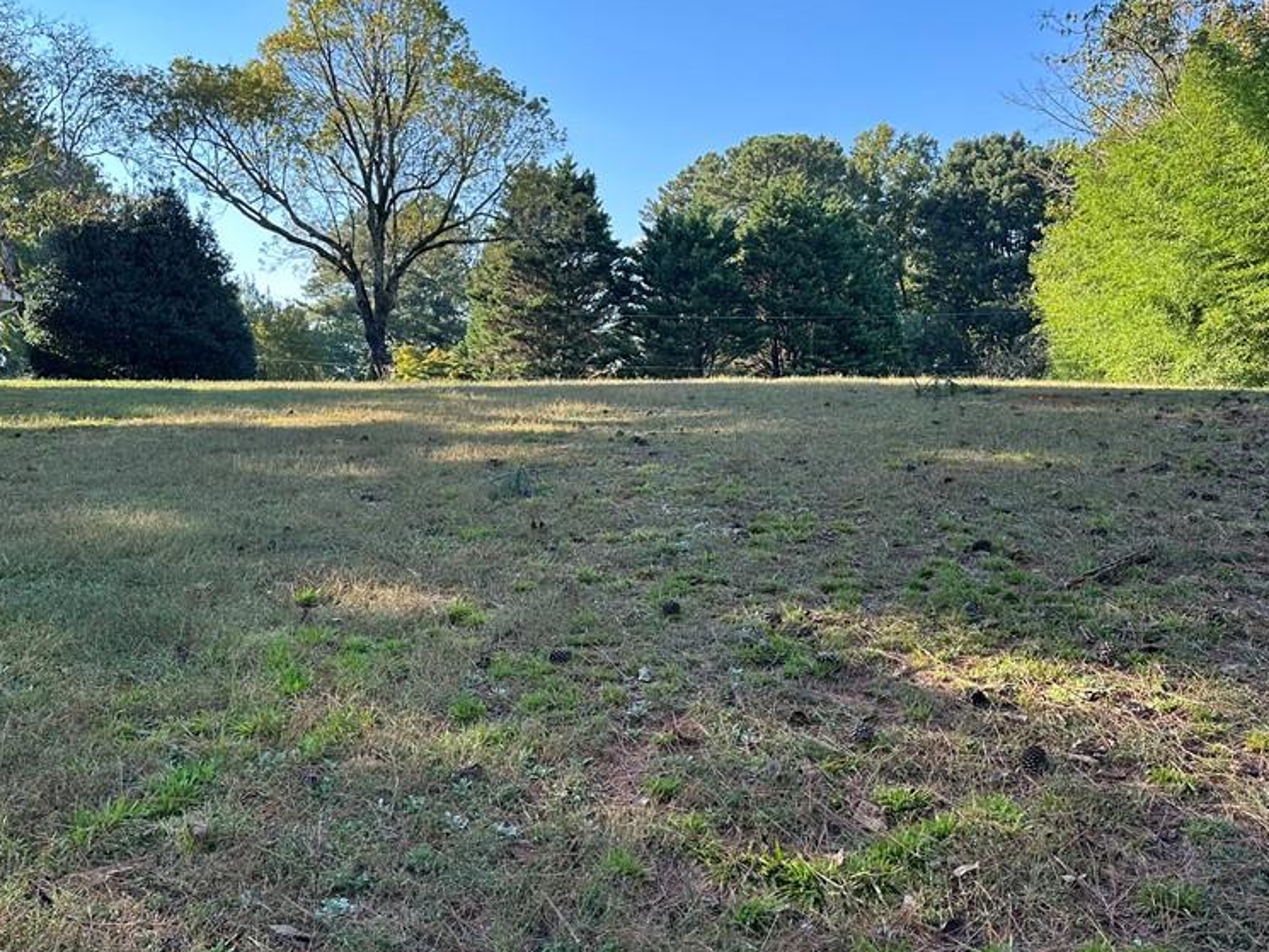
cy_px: 485
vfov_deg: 43.0
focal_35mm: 33
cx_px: 567
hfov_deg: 55.2
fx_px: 1210
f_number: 1.78
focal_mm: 6.86
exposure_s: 1/699
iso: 80
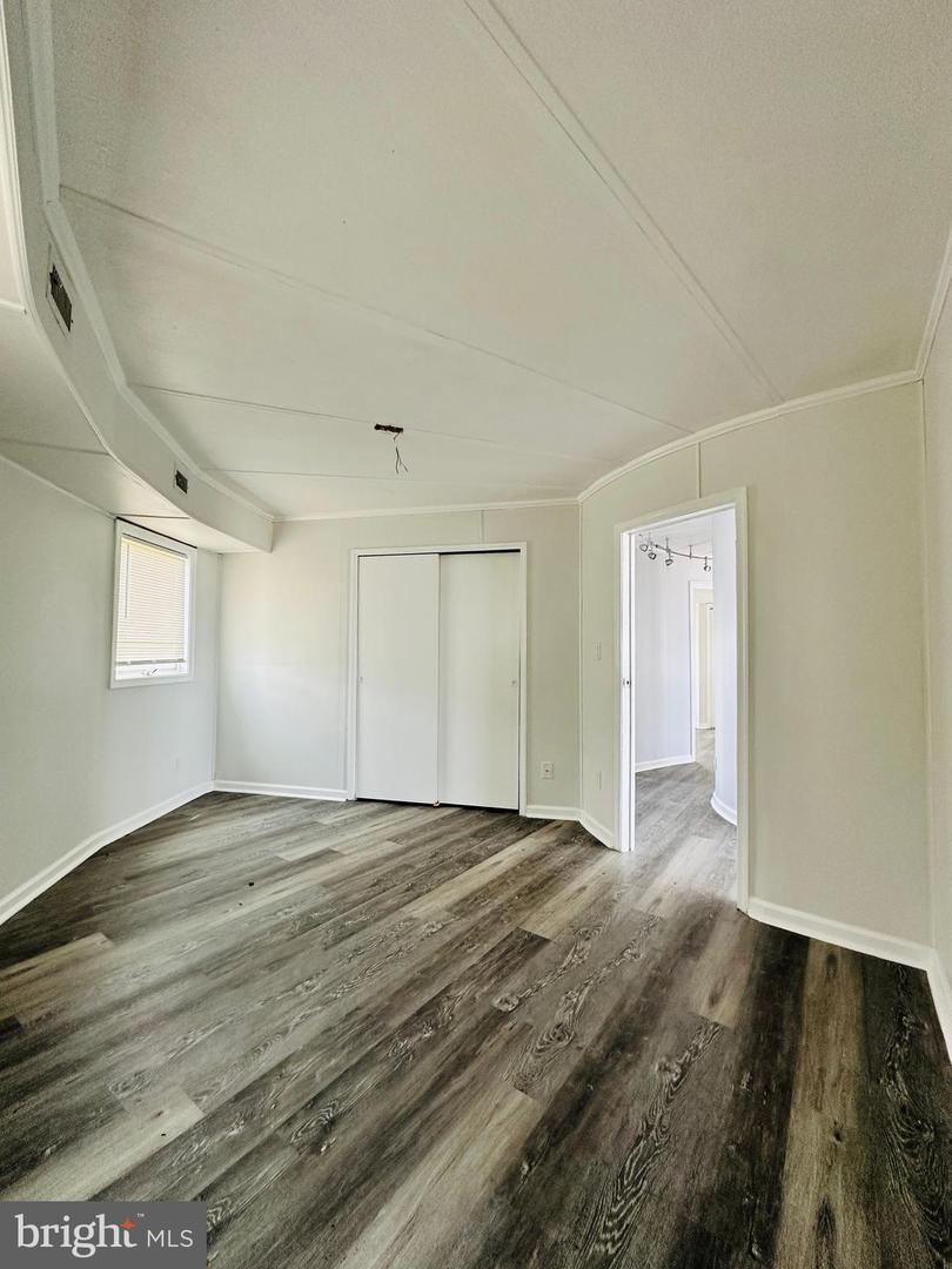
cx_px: 476
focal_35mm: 14
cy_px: 634
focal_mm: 2.22
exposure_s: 1/99
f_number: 2.2
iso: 200
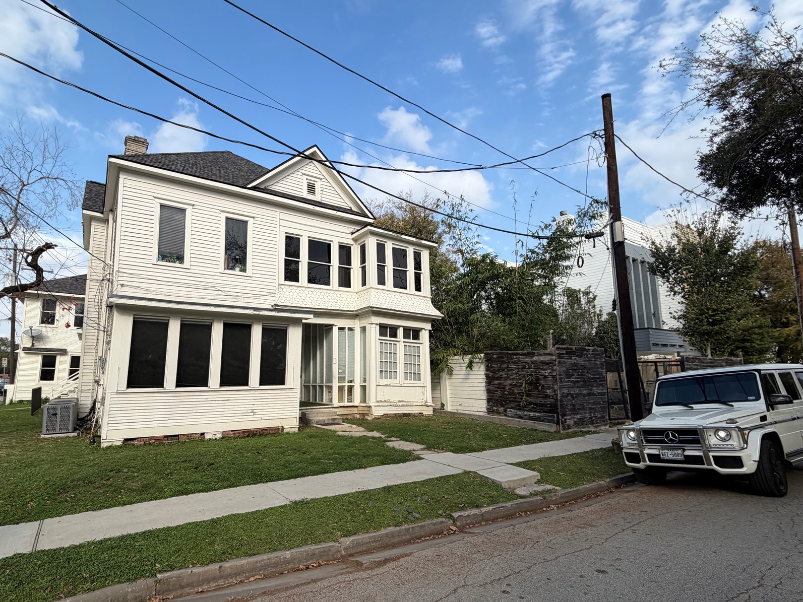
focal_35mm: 18
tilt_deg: +8.9
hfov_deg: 87.1
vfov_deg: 71.5
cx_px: 339
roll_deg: +2.7
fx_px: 418
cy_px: 324
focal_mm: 2.22
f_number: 2.2
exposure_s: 1/770
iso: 32
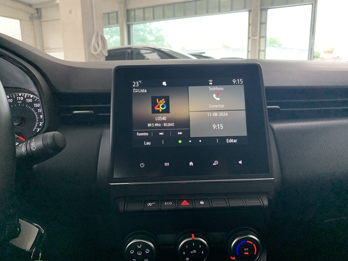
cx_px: 174
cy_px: 130
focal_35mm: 26
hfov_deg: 67.3
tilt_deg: -10.1
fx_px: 261
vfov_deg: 53.1
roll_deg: +0.1
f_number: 1.8
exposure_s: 1/57
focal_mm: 4.25
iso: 320
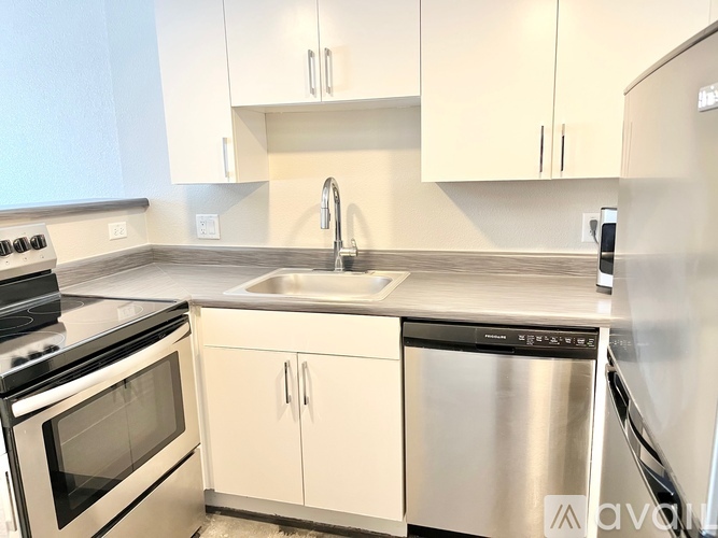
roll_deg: +1.3
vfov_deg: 53.0
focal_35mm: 26
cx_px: 359
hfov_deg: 67.3
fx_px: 539
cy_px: 269
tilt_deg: -10.9
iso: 640
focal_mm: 5.1
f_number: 1.6
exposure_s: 1/40
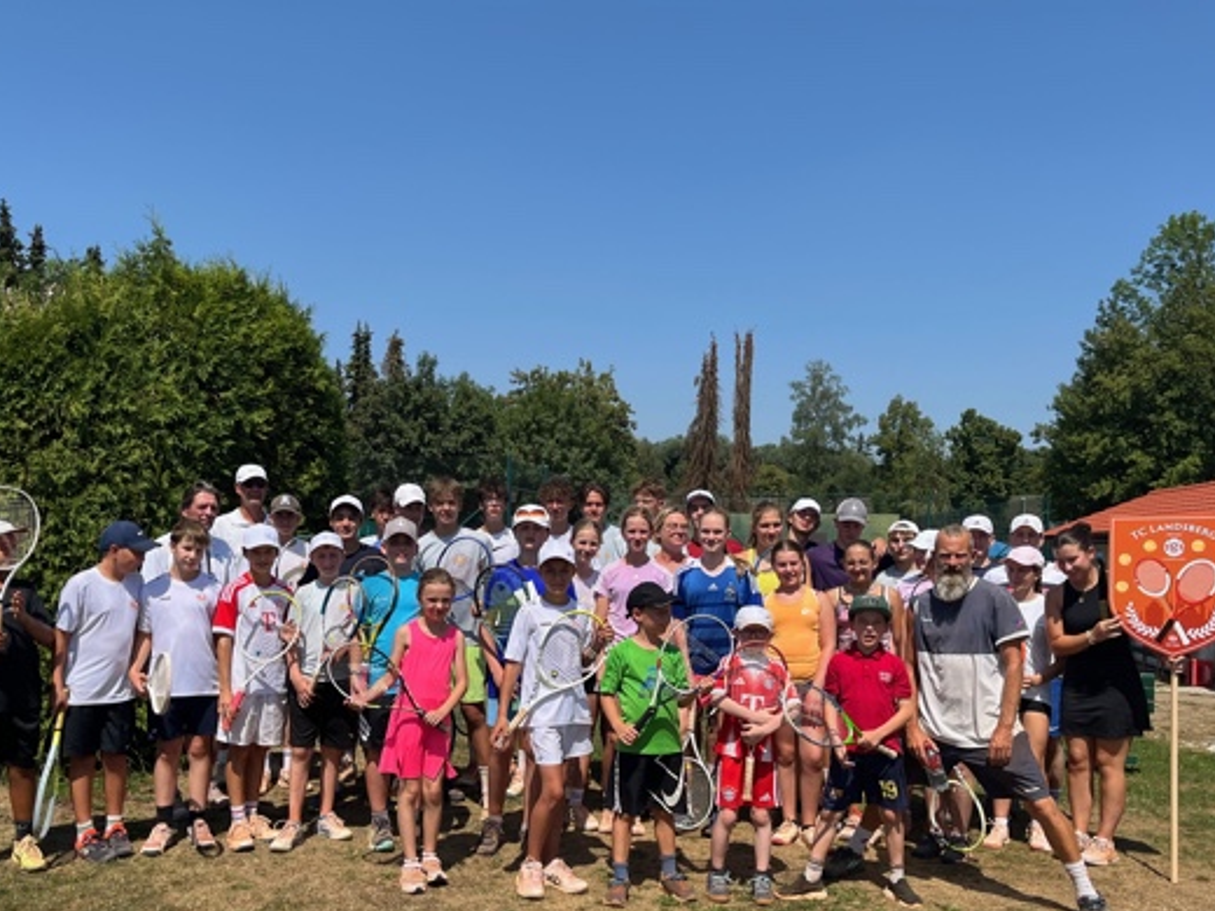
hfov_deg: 56.8
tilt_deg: -1.1
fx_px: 1123
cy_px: 558
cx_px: 563
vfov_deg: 43.9
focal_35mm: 32
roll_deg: -0.2
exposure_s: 1/4310
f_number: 1.6
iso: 50
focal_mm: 5.1
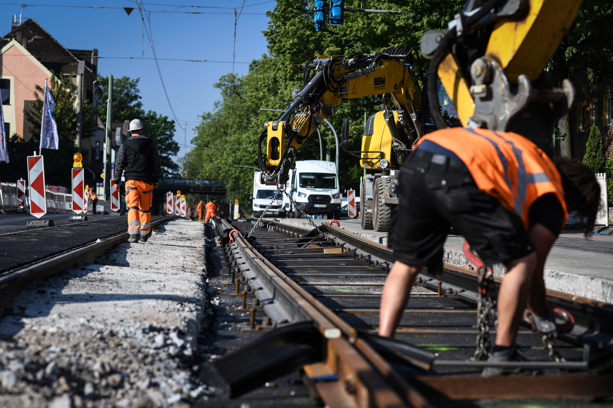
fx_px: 1447
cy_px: 204
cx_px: 306
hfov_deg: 23.9
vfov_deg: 16.1
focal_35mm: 85
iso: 125
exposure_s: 1/640
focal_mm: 85
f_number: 4
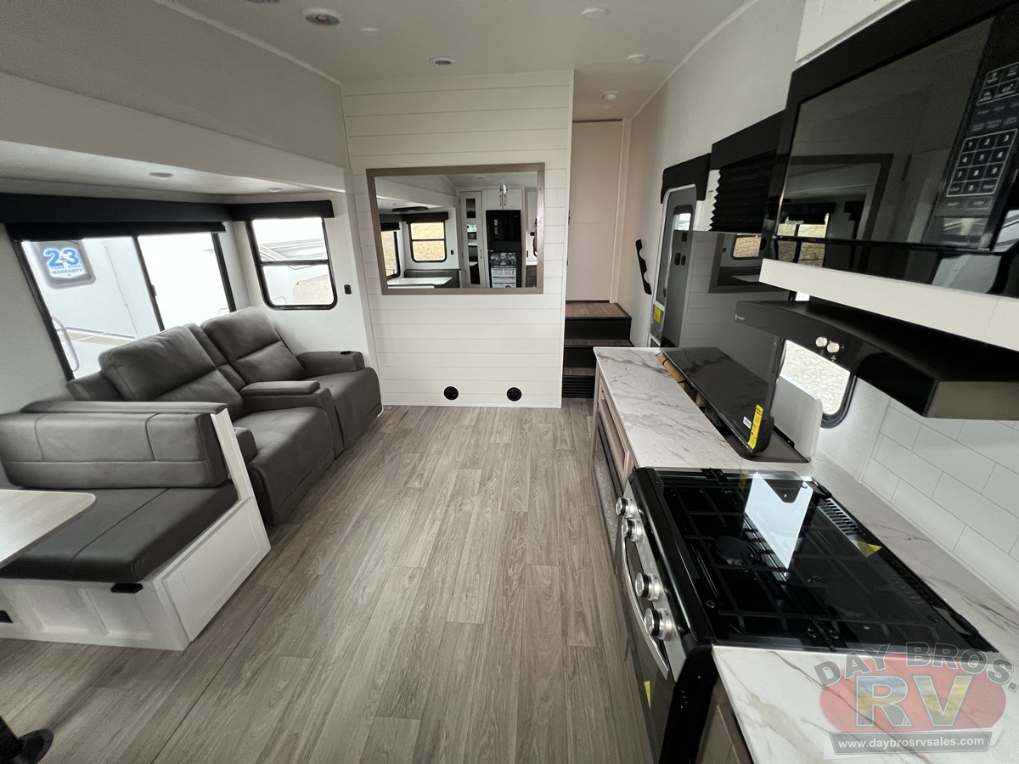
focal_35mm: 13
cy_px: 382
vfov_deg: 89.9
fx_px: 383
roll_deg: -0.2
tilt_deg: -20.3
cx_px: 510
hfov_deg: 106.2
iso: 200
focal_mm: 1.57
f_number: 1.8
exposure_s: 1/99
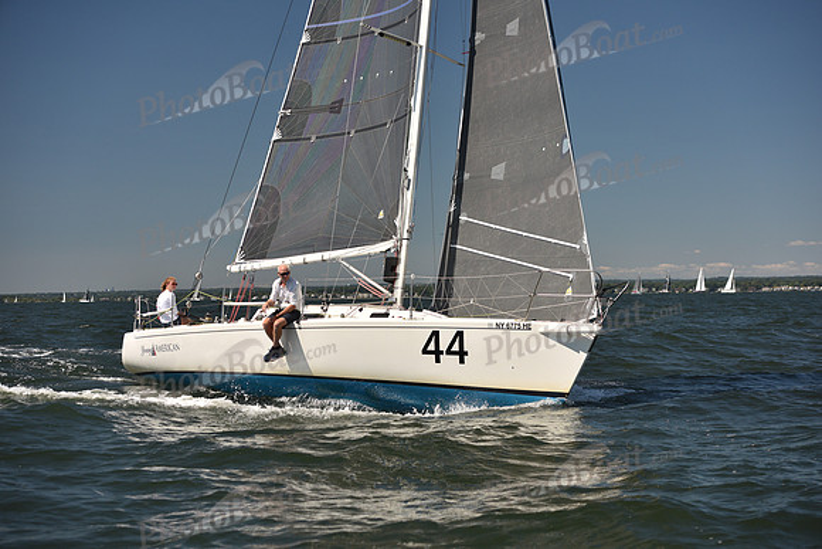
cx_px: 411
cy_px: 274
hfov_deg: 28.8
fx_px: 1599
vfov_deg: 19.5
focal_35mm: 70
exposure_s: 1/1250
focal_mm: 70
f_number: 4
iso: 250
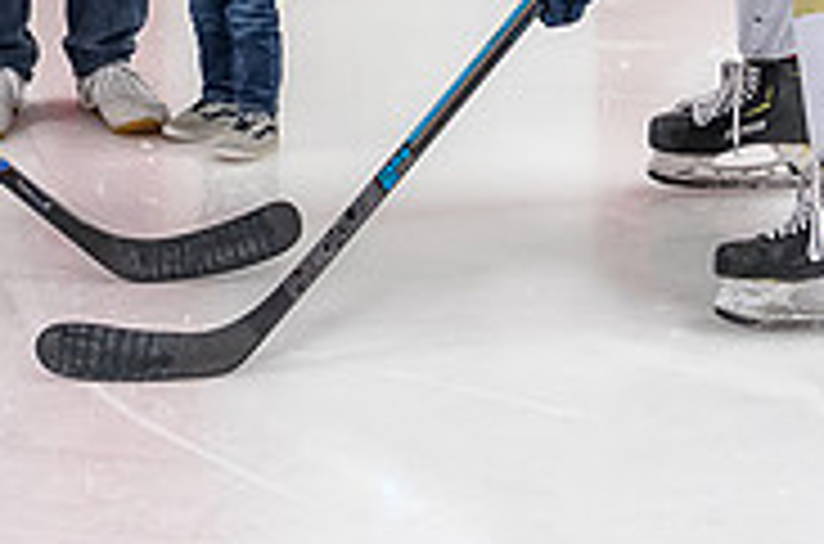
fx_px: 3584
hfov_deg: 13.1
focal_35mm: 157
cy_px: -437
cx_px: 175
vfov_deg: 8.4
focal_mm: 28
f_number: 4
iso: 1600
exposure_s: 1/250
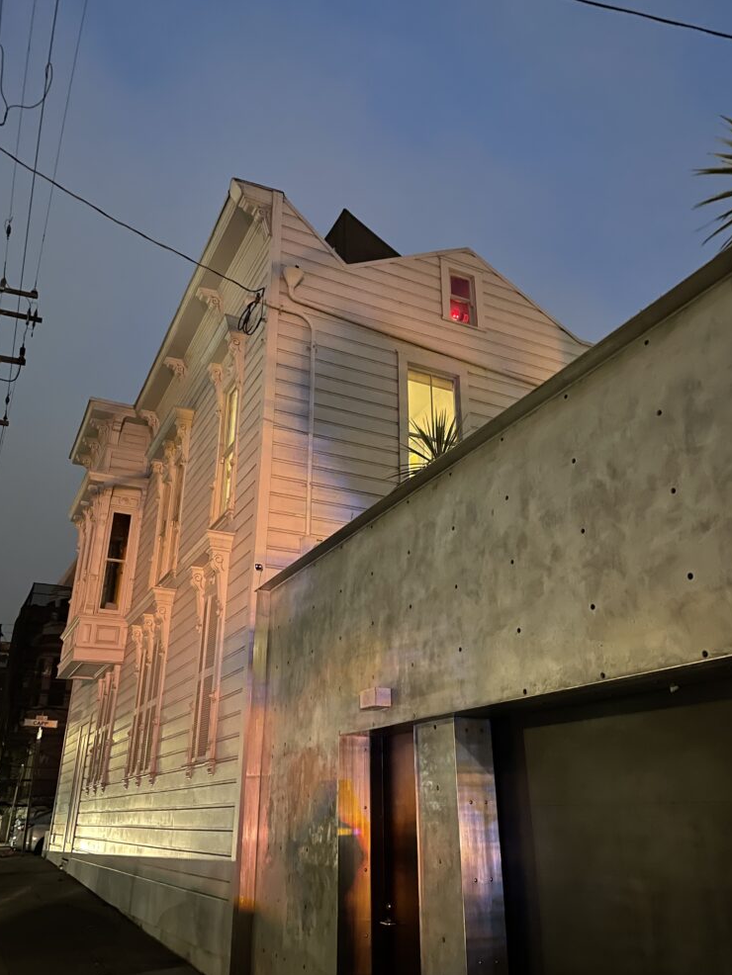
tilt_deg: +23.8
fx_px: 761
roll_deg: +0.5
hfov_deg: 51.4
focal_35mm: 27
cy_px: 474
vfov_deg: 65.3
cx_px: 366
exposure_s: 1/17
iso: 1000
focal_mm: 4.2
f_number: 1.6
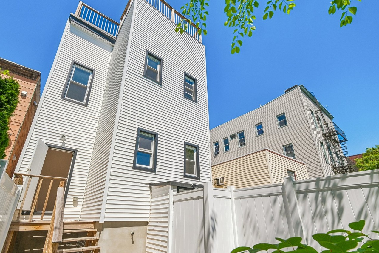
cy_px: 146
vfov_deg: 70.0
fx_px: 179
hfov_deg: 93.3
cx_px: 187
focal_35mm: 17
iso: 320
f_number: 4
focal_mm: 8
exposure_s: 1/4400
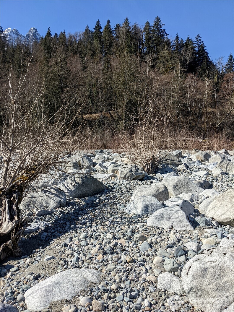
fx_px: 243
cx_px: 117
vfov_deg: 65.3
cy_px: 156
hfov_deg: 51.4
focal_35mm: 27
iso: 53
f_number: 1.73
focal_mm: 4.38
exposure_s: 1/3356
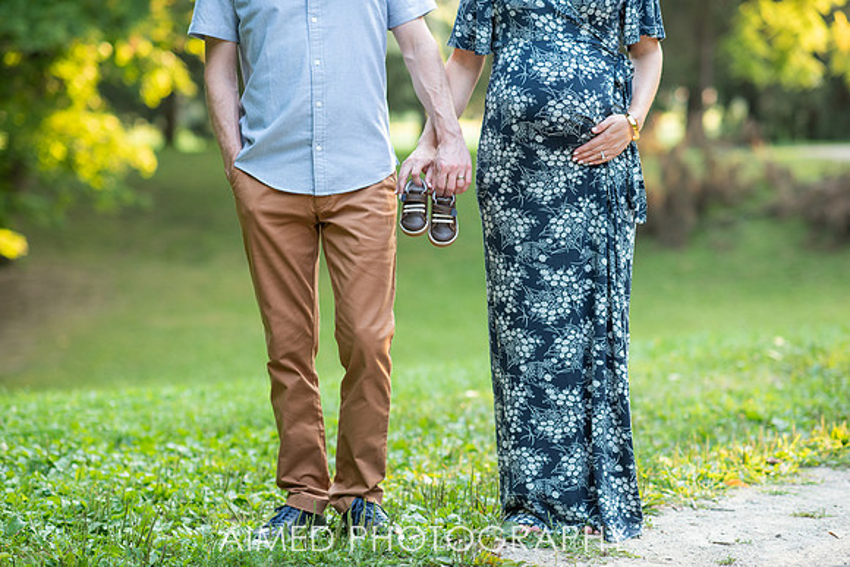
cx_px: 425
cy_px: 284
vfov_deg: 16.1
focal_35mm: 85
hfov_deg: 23.9
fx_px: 2007
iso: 320
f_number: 2.2
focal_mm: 85
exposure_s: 1/250
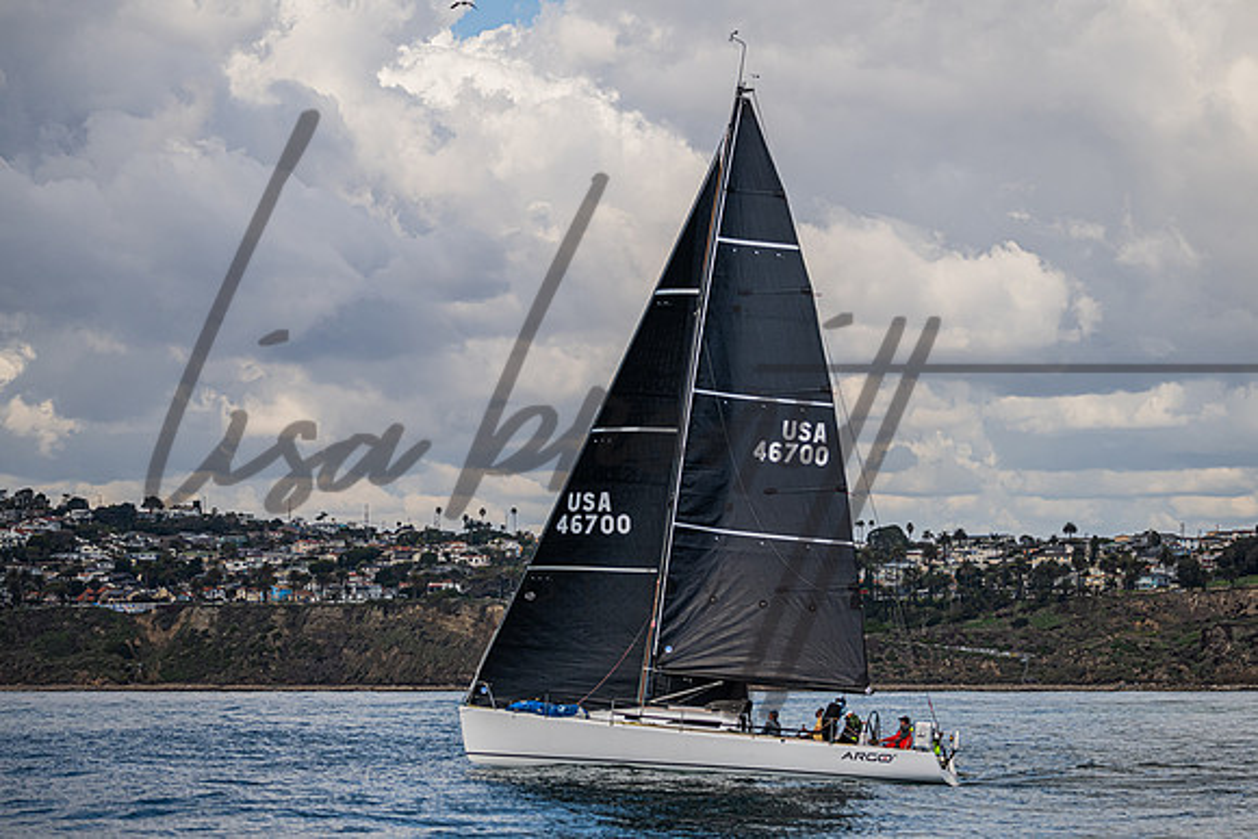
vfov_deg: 9.7
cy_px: 450
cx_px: 681
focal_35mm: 142
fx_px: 4969
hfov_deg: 14.4
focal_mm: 130
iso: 400
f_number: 5.6
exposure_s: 1/3200
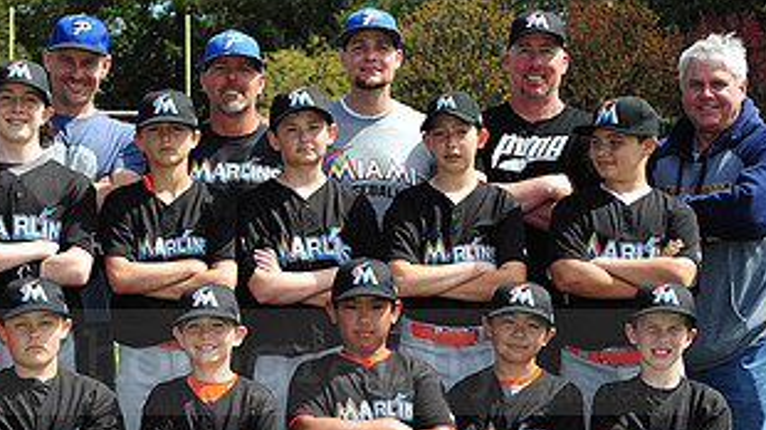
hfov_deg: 21.6
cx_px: 205
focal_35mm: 98
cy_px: 341
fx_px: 1989
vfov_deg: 12.3
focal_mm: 50
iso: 250
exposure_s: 1/800
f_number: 6.3
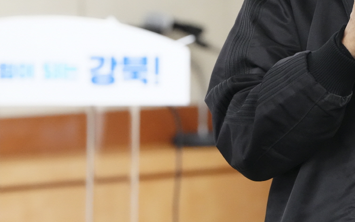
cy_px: -35
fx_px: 4713
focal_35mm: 487
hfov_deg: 4.3
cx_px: 265
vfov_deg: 2.7
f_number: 5.6
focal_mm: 200
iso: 6400
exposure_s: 1/160
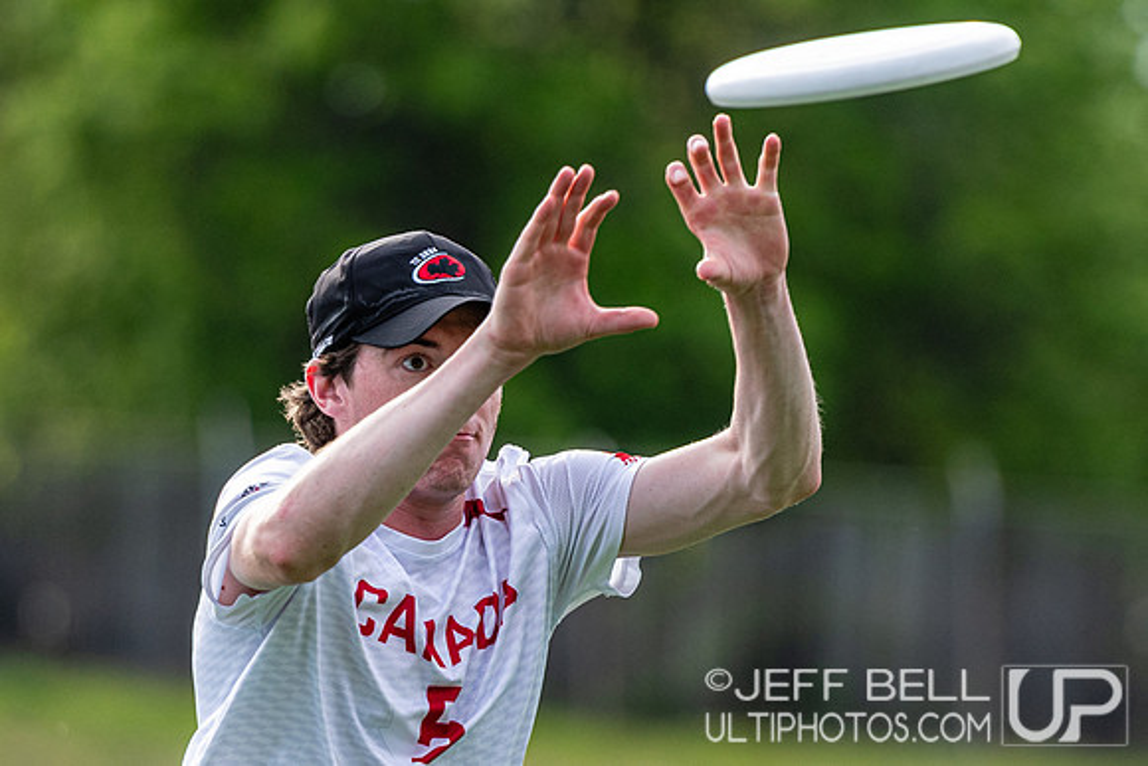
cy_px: 522
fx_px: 17162
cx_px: 536
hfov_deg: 3.8
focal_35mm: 538
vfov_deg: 2.6
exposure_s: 1/1250
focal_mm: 200
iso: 280
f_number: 3.2
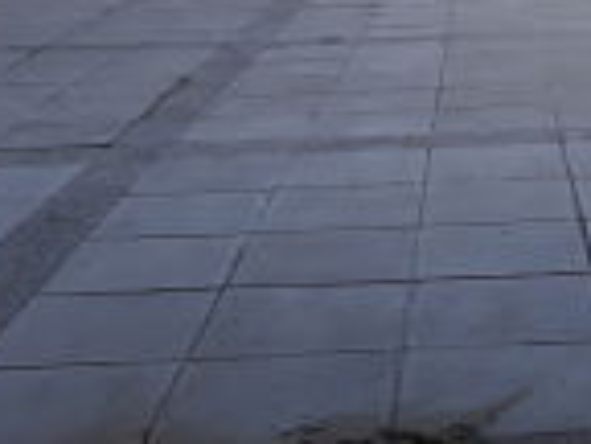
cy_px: -58
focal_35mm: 75
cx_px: 632
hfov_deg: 24.4
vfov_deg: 18.8
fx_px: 1280
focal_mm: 3.71
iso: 40
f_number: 1.7
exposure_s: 1/448
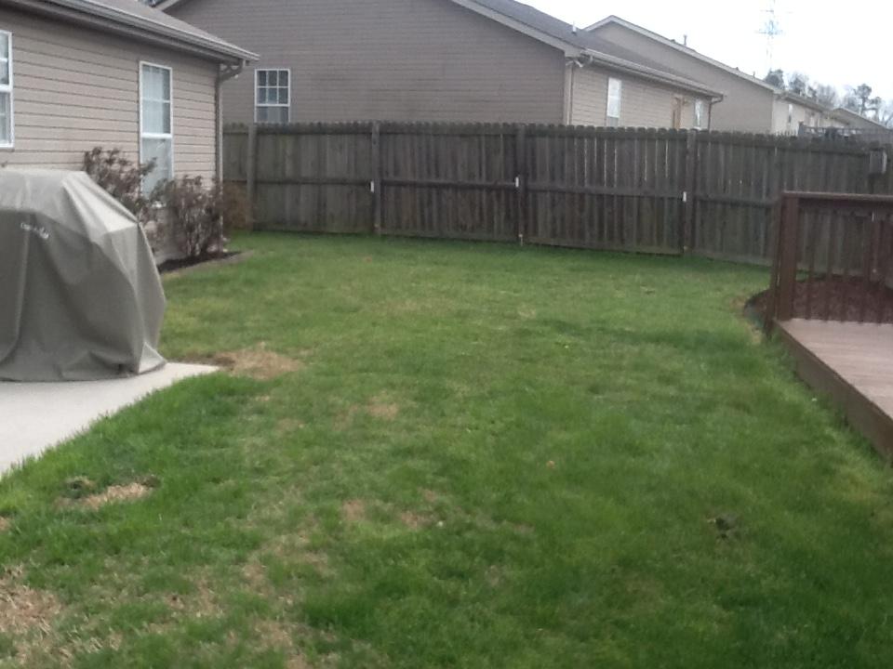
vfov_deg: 32.9
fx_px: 1135
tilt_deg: -9.6
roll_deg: -2.8
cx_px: 446
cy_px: 334
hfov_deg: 42.9
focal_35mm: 44
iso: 40
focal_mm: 2.03
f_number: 2.4
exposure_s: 1/546
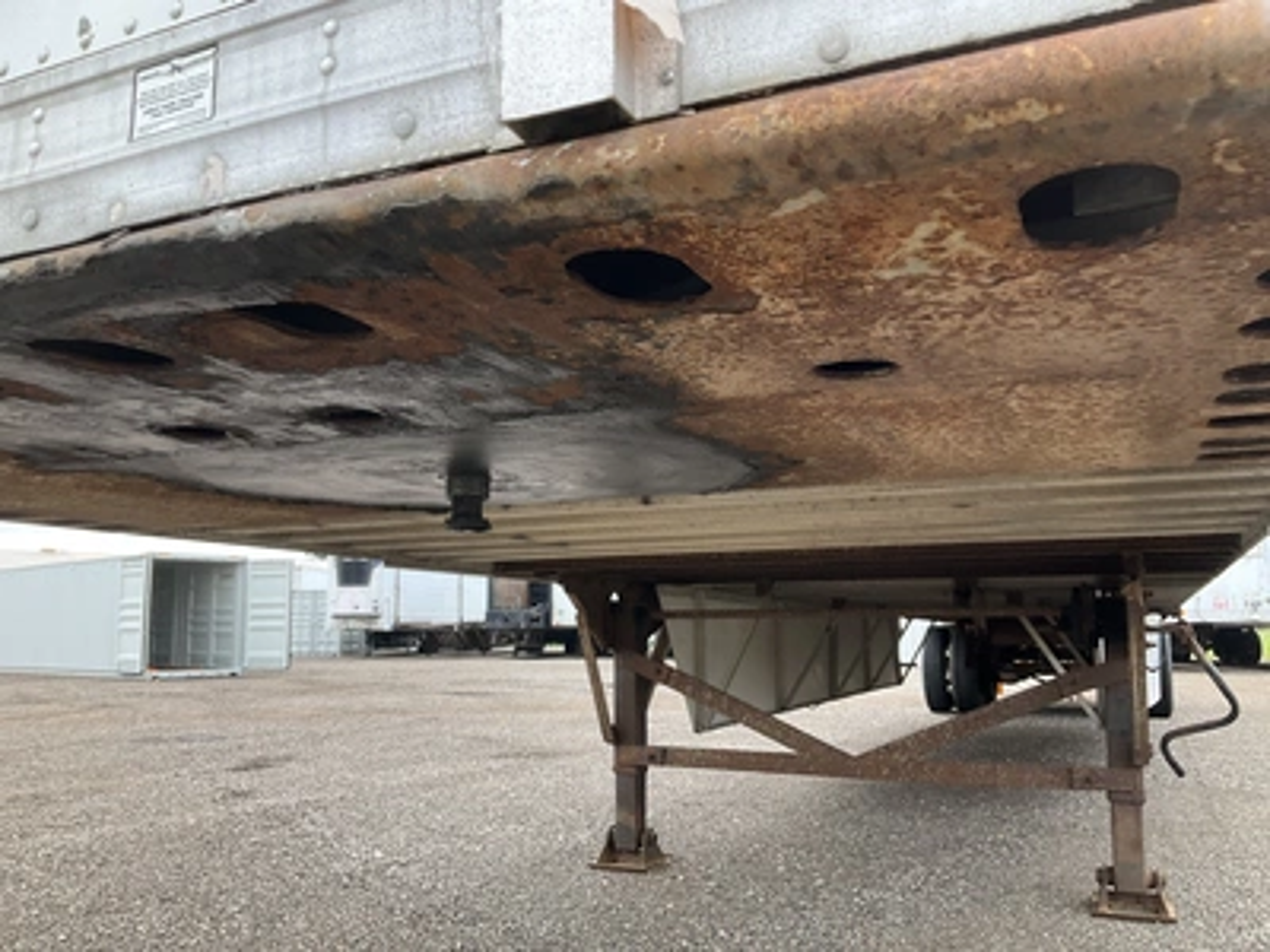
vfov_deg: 48.2
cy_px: 476
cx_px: 635
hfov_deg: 61.7
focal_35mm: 29
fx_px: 1064
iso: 25
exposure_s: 1/286
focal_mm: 3
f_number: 1.8
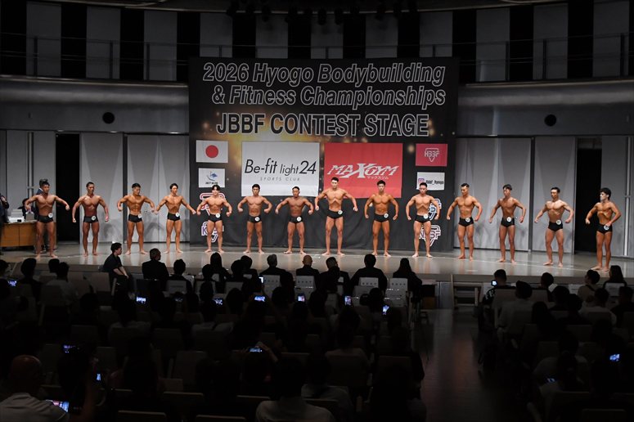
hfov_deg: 46.4
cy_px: 211
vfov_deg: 31.9
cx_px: 317
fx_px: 739
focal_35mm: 42
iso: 5000
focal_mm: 28
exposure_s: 1/400
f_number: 5.6
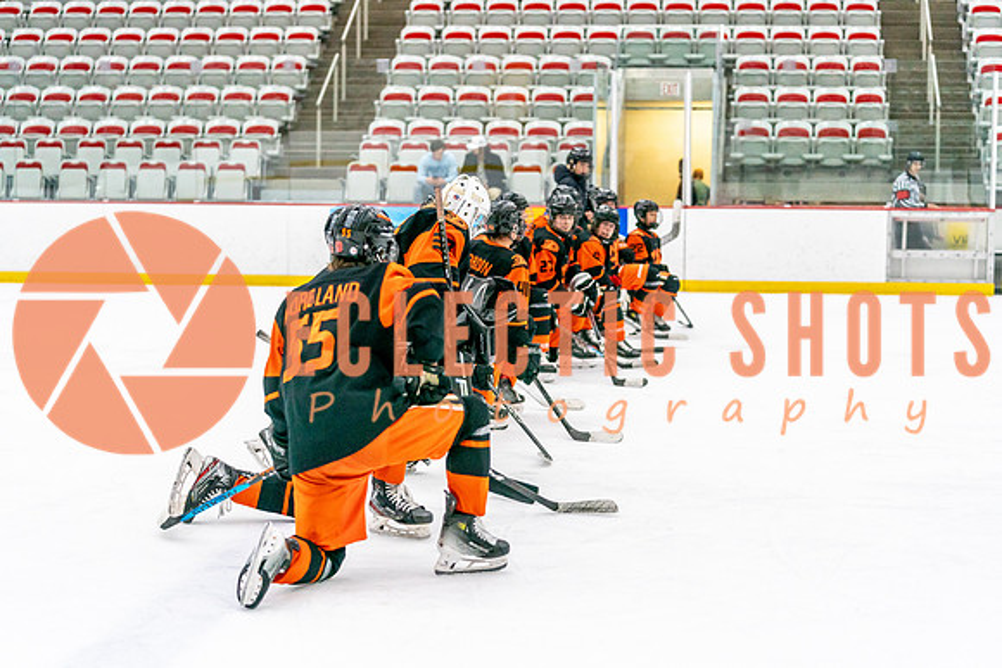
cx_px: 501
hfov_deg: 28.8
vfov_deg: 19.5
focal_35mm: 70
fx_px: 1949
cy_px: 334
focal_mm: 70
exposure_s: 1/1250
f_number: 2.8
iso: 3200
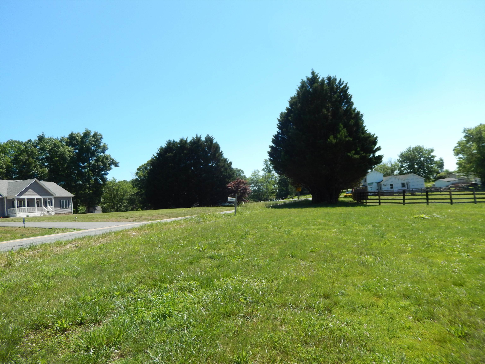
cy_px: 182
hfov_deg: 69.4
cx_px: 242
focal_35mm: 25
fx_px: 350
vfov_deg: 54.9
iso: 125
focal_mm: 4.5
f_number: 3.4
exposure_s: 1/800
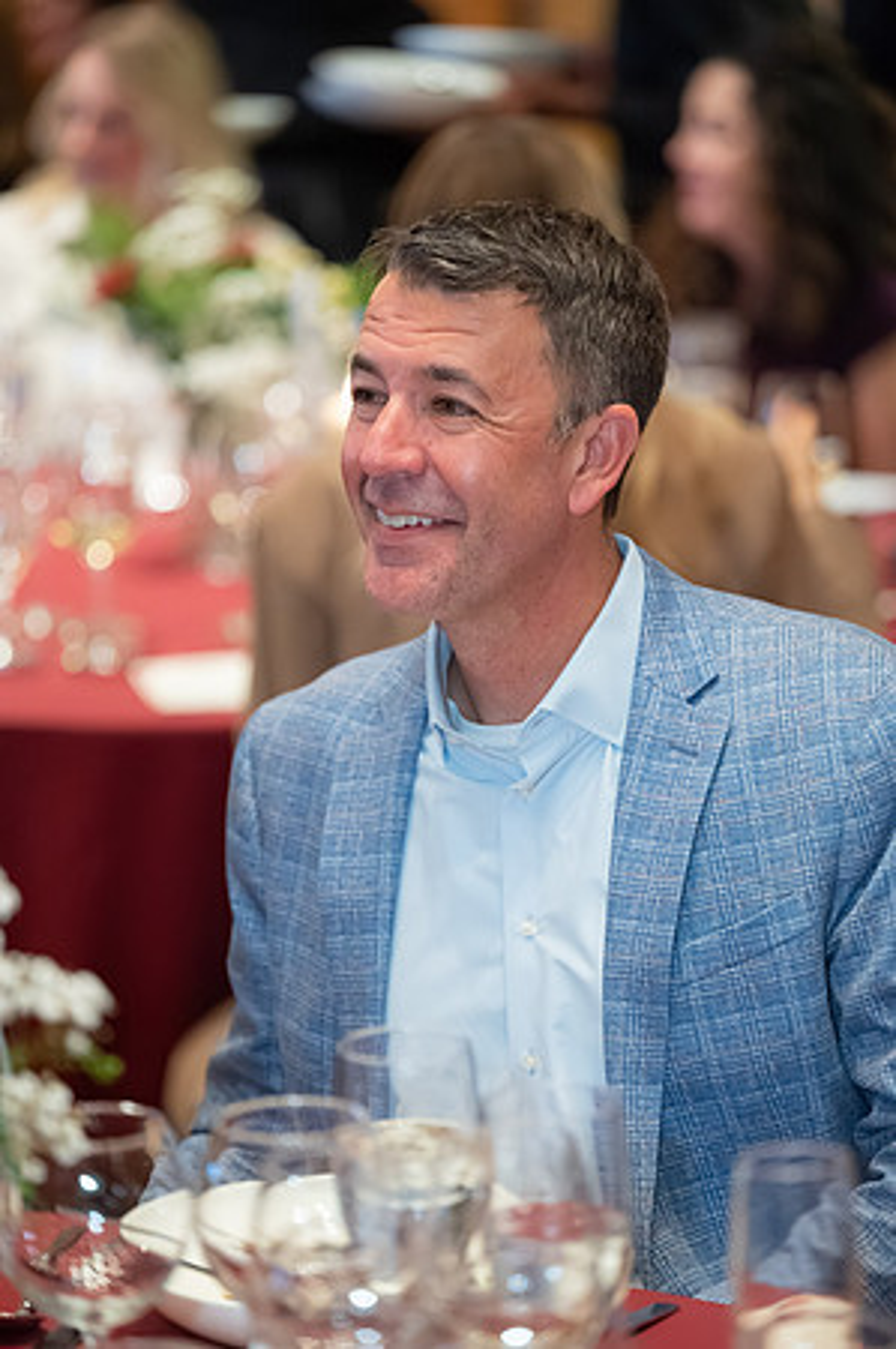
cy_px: 674
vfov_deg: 15.2
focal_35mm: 135
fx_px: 5051
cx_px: 448
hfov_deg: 10.1
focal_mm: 135
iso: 8000
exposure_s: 1/200
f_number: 2.8
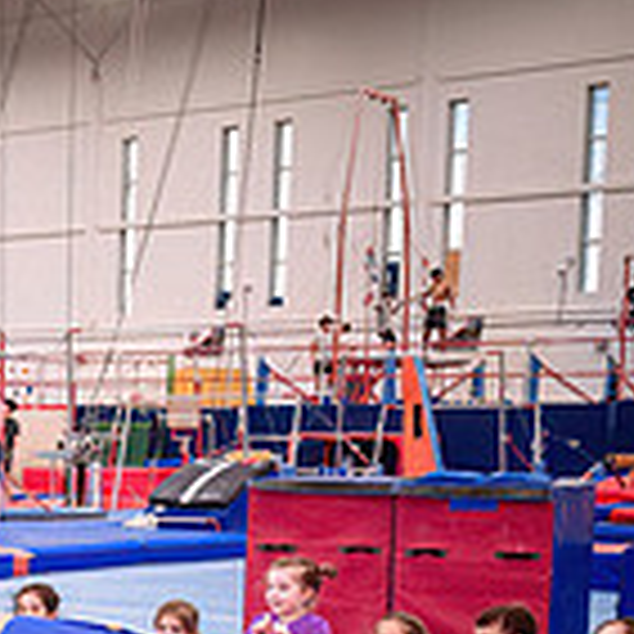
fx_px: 1948
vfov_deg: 18.0
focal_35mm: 94
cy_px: 633
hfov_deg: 16.2
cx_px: -436
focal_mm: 24
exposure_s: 1/400
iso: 1600
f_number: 3.2
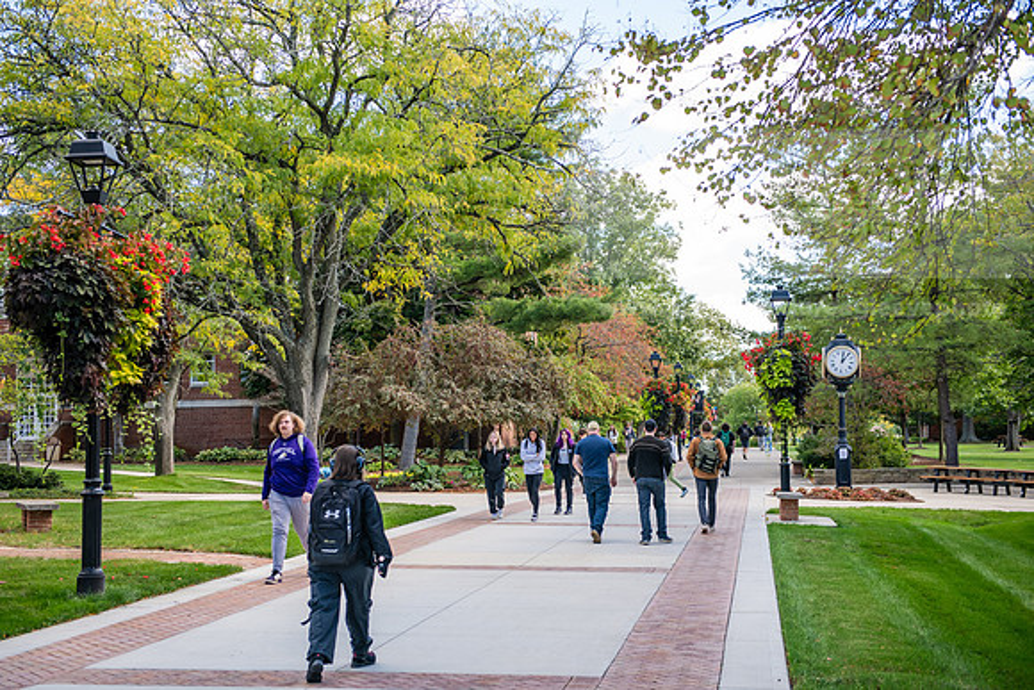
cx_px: 517
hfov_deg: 38.2
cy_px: 345
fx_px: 1494
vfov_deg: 26.0
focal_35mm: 52
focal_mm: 52
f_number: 3.5
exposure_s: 1/400
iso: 200
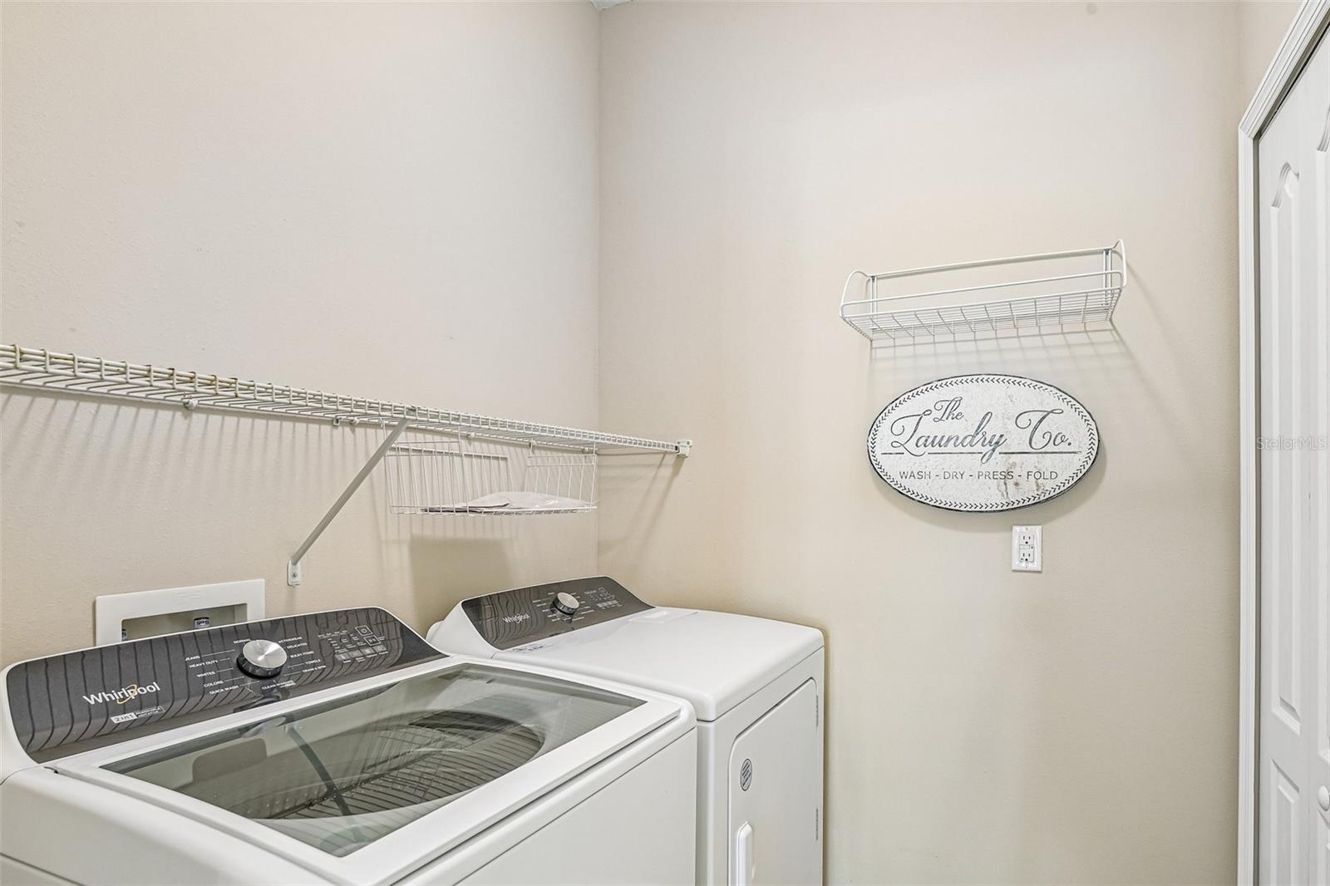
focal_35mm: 18
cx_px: 665
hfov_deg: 90.0
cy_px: 443
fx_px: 665
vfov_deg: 67.4
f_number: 8
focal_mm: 18
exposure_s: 1/4
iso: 400
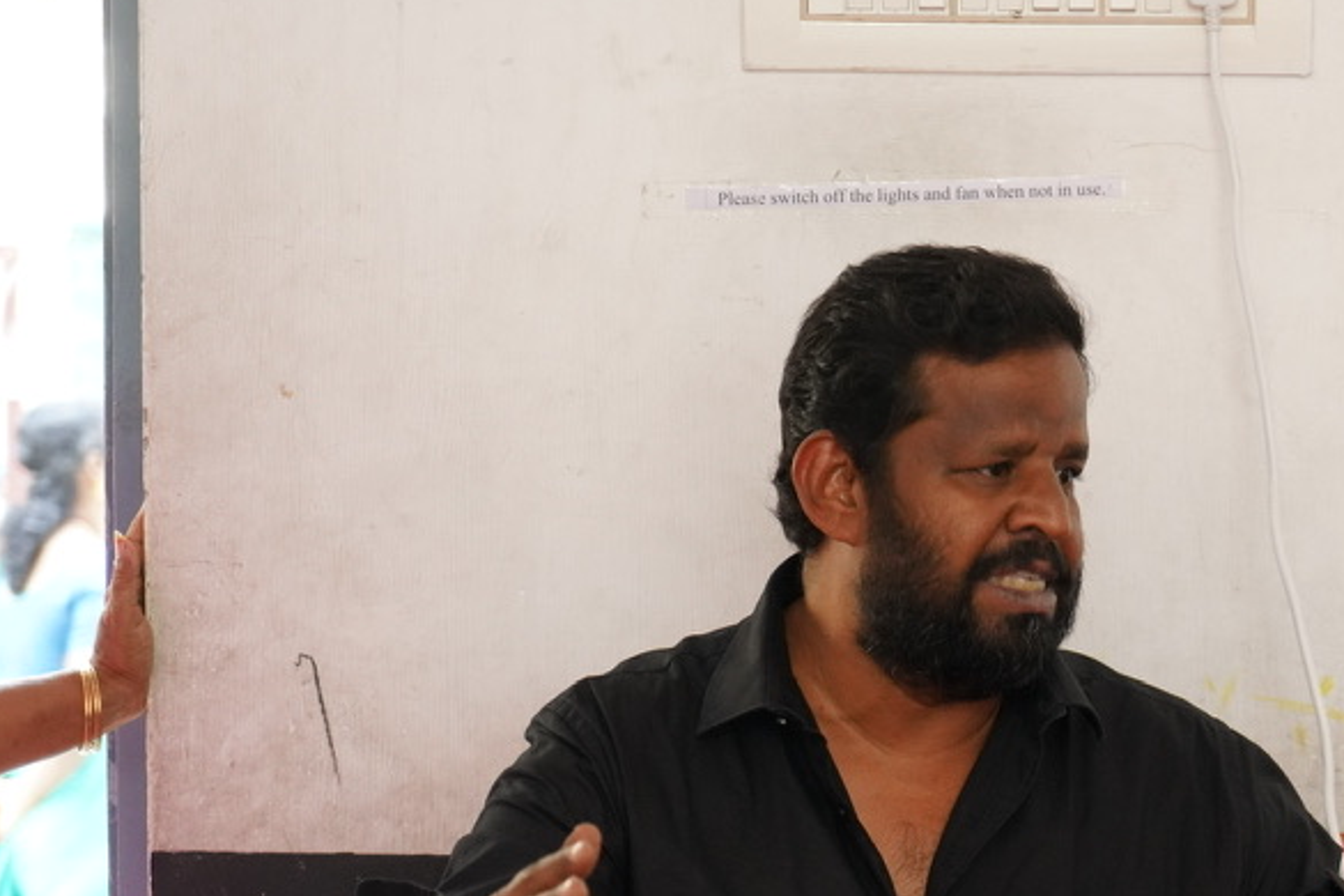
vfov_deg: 10.5
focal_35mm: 130
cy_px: 779
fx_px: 4853
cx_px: 1091
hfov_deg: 15.7
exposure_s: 1/125
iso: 2500
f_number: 4
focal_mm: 70
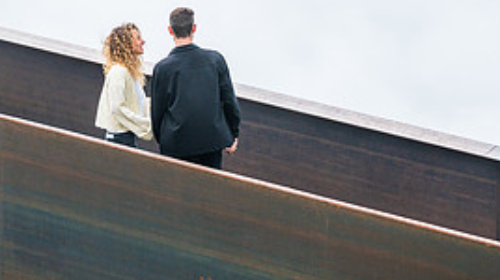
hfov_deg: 4.8
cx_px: 201
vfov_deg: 2.7
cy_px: 52
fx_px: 6012
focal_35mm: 454
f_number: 5
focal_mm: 200
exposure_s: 1/1600
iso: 320
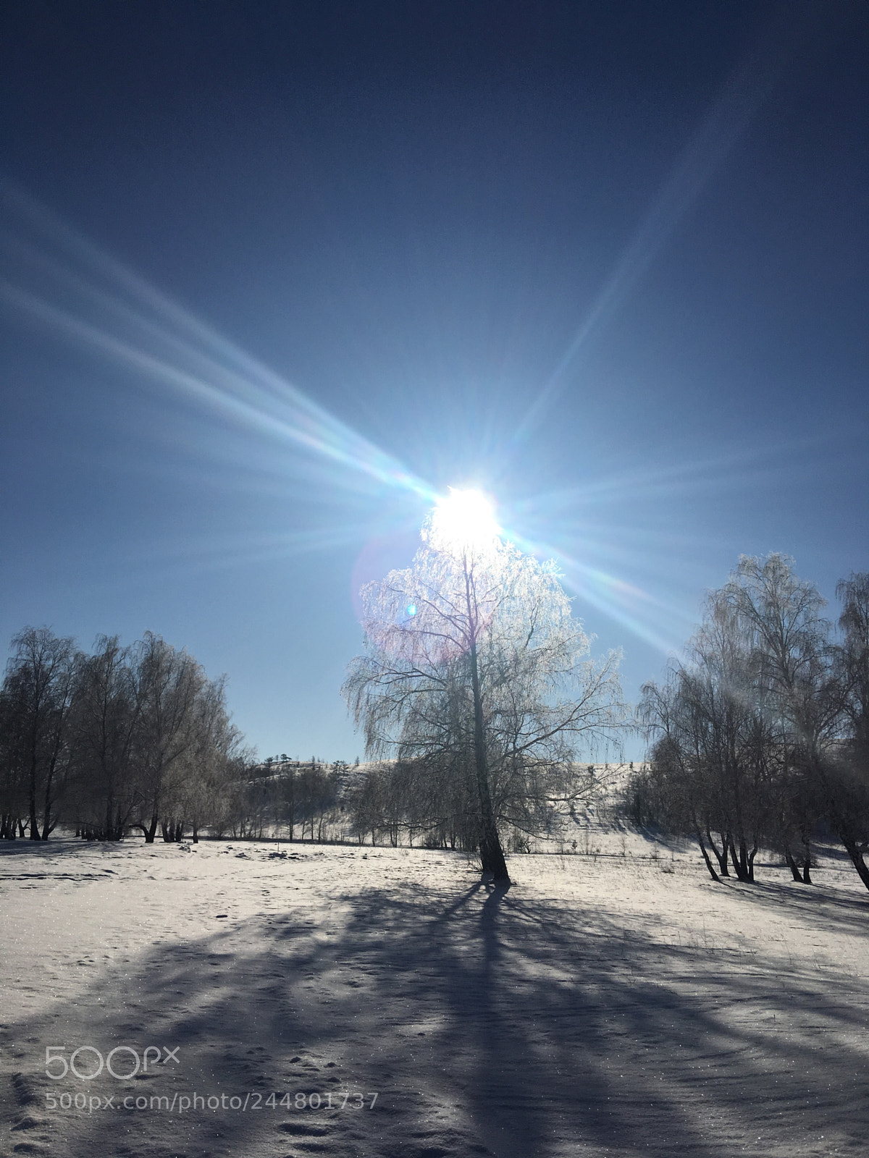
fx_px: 971
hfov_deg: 48.2
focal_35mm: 29
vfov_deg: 61.7
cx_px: 434
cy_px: 579
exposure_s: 1/10989
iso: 25
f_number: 2.2
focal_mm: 4.15
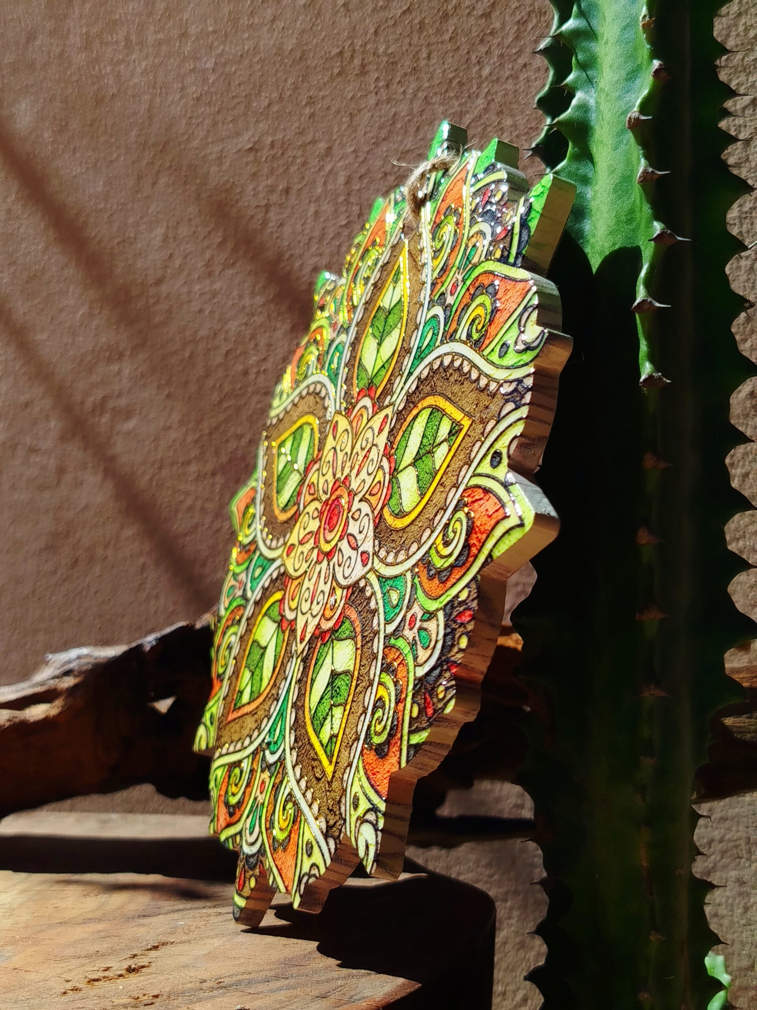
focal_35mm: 48
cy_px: 505
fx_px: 1400
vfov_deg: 39.7
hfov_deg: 30.3
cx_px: 378
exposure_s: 1/1535
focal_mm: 5.31
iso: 50
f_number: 1.7
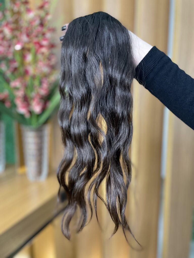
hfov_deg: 53.1
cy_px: 129
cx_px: 97
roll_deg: -0.3
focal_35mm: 26
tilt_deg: -7.4
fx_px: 194
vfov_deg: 67.3
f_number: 1.6
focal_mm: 4.2
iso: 250
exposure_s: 1/60
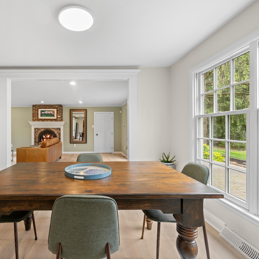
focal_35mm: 18
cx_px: 92
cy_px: 129
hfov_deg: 78.7
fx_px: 152
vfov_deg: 80.7
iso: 400
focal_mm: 14
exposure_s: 1/5
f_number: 8
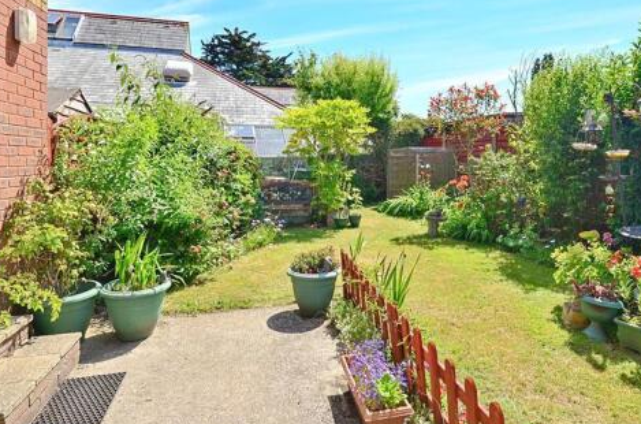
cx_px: 343
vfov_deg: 58.6
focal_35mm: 21
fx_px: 373
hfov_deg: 81.2
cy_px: 165
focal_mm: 10
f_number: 10
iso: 200
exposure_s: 1/400
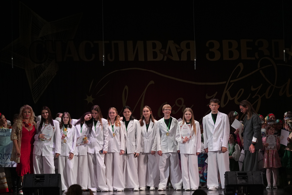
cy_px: 98
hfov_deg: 20.4
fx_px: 811
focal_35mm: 100
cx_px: 146
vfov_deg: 13.7
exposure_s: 1/250
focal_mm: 100
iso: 2000
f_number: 2.8
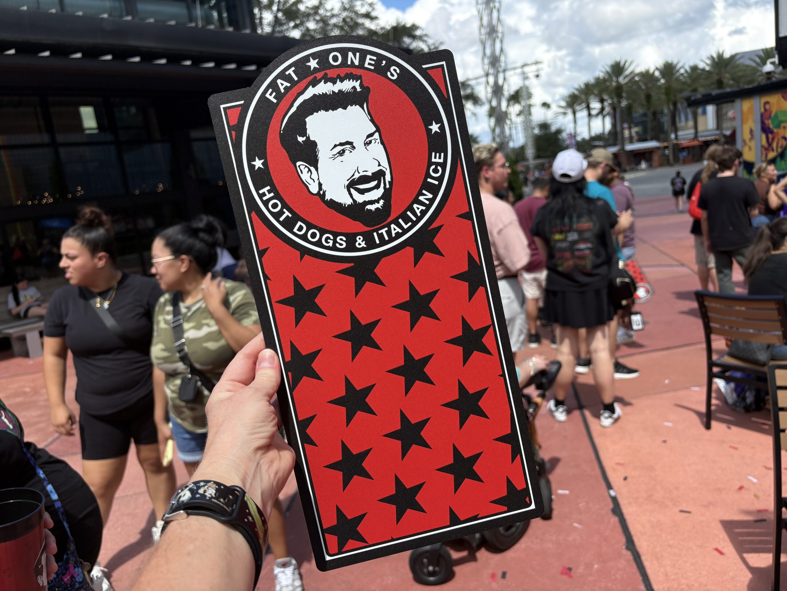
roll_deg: +8.5
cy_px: 296
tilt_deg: -9.9
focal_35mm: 26
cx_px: 394
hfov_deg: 67.3
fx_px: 591
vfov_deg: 53.1
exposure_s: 1/2747
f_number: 1.6
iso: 50
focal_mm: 5.96
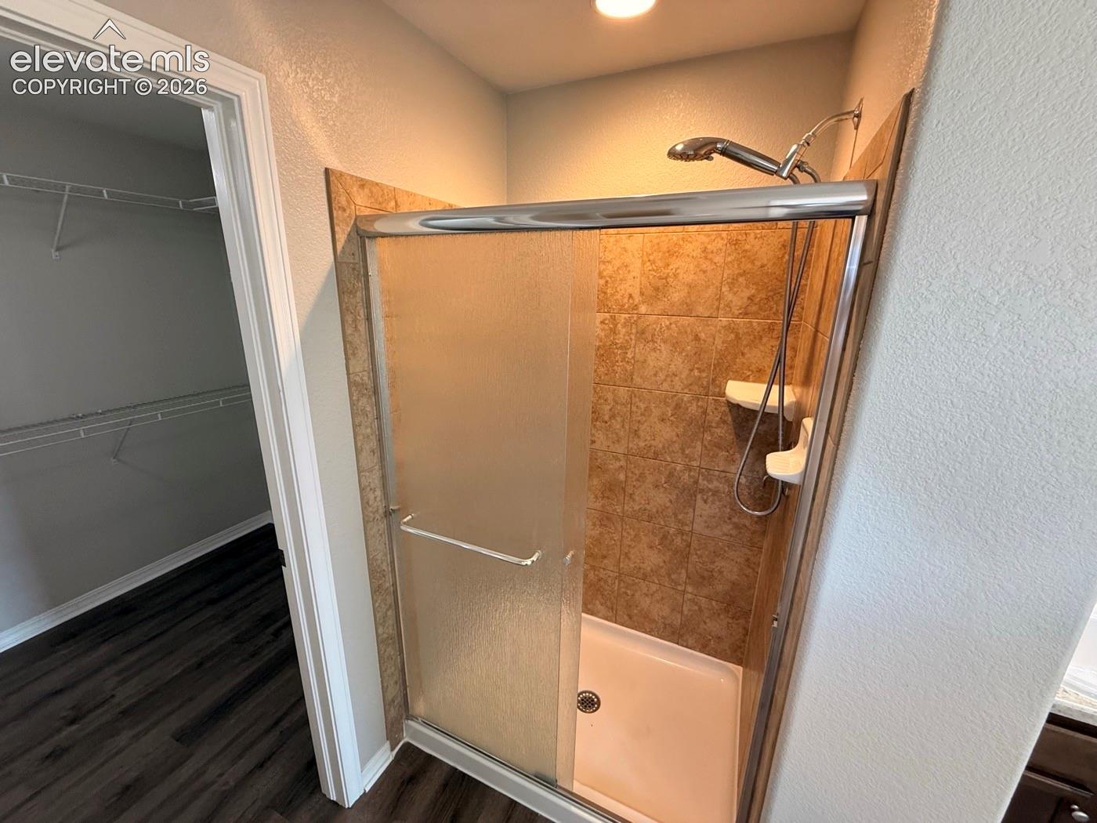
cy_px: 412
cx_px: 548
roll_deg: -1.2
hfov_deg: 102.1
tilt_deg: -15.3
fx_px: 444
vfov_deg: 85.7
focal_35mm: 14
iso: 250
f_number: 2.2
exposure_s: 1/60
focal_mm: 2.22
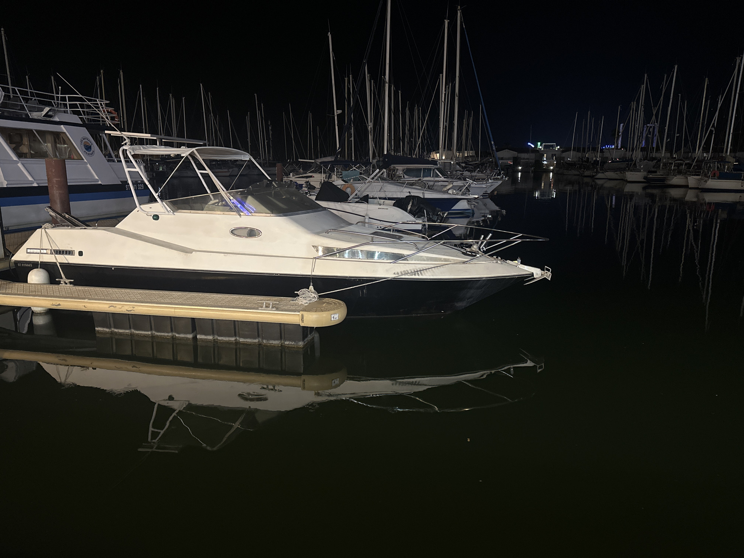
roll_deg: -0.4
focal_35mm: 24
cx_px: 372
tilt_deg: -12.4
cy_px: 279
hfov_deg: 71.6
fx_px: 516
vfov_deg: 56.8
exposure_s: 1/33
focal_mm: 6.86
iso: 800
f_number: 1.78
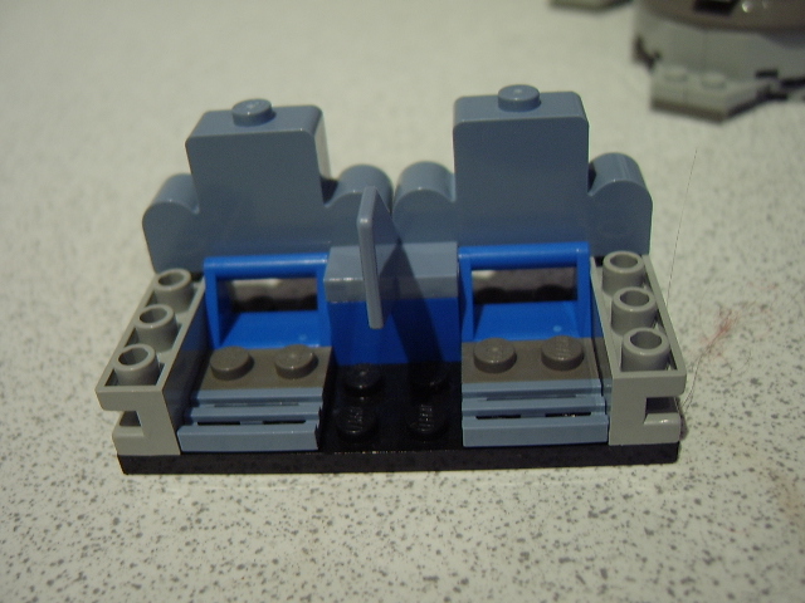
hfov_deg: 58.4
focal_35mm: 31
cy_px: 302
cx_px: 402
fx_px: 721
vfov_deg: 45.4
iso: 100
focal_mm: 8.13
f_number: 2.7
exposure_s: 1/16
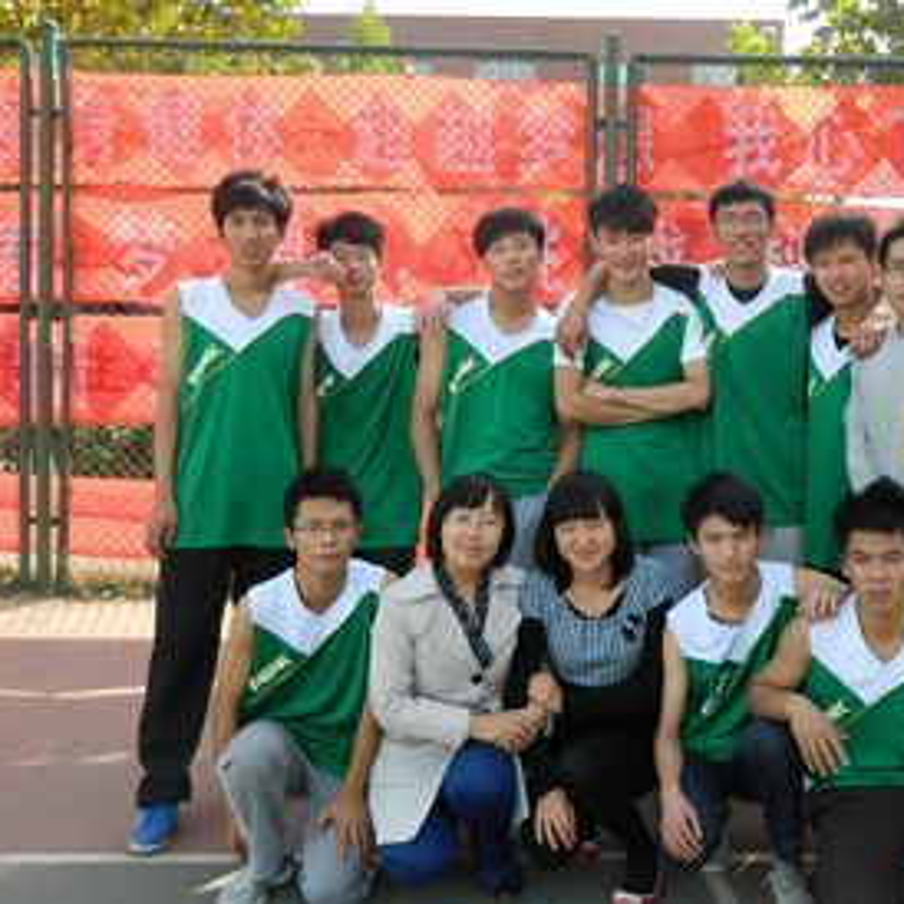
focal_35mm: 38
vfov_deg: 43.7
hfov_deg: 42.7
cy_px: 388
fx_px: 1123
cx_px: 660
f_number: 3.2
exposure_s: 1/250
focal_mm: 5.1
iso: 80
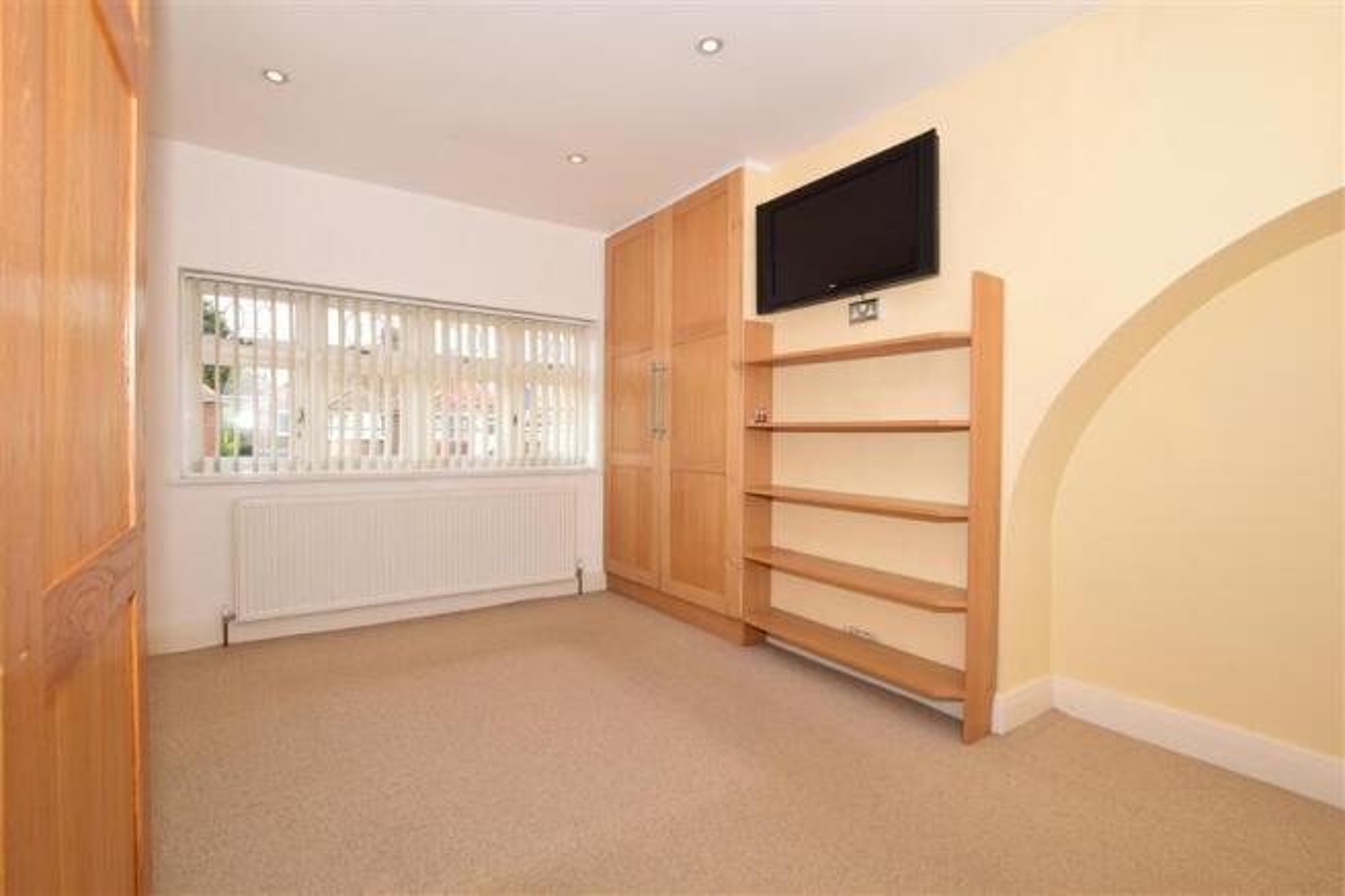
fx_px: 560
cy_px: 448
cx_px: 672
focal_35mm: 15
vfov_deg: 77.3
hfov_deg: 100.4
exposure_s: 1/200
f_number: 8
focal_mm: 10
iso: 400
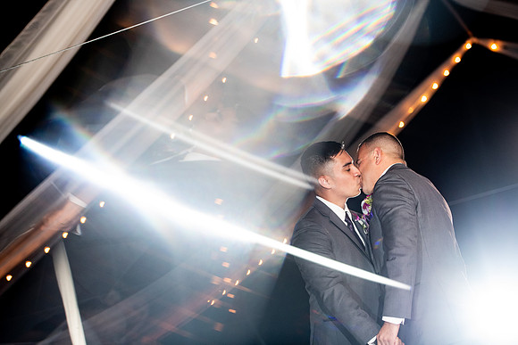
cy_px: 172
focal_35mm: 86
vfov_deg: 15.9
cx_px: 259
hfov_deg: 23.6
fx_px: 1238
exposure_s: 1/125
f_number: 2.8
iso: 1250
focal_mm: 86
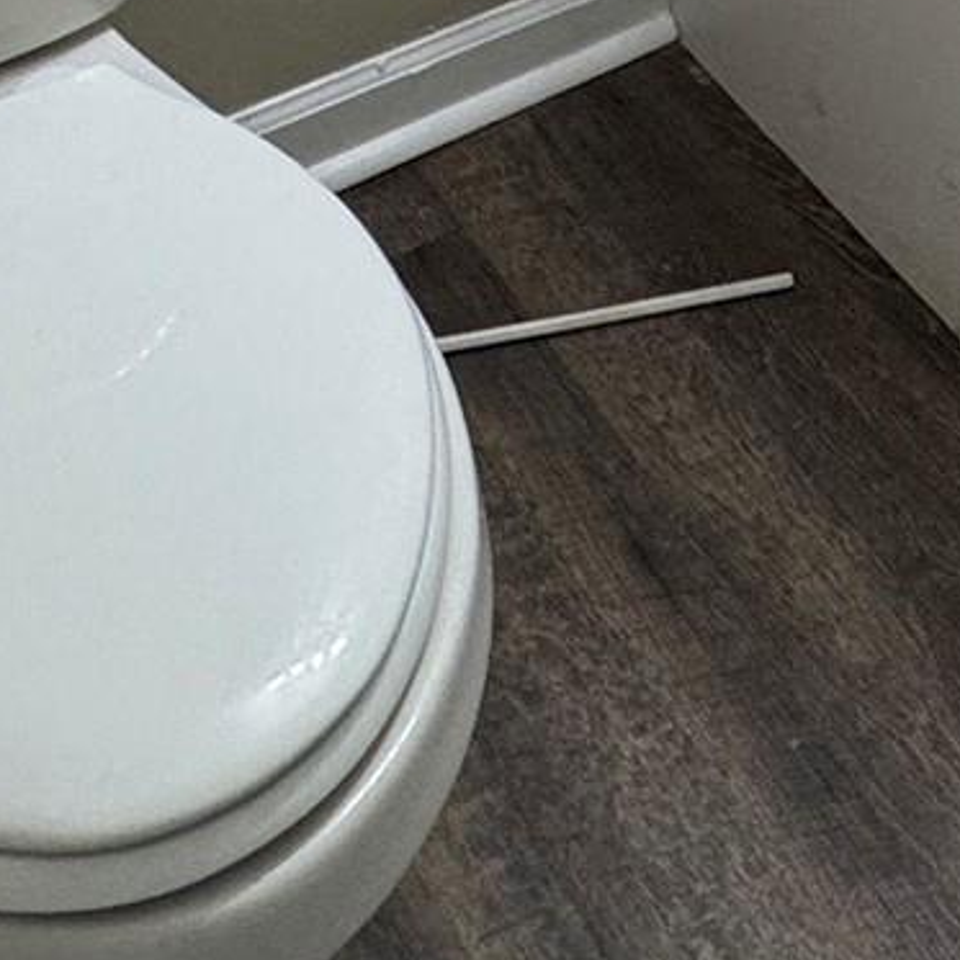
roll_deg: -4.9
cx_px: 916
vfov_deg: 17.9
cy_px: -947
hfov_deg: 24.4
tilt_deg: -12.0
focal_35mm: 68
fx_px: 2134
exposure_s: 1/120
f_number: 2.2
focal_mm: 2.22
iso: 160
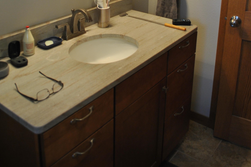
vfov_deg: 29.5
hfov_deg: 47.4
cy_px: -16
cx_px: 127
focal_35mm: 41
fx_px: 286
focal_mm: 18
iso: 200
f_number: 3.5
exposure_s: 1/30
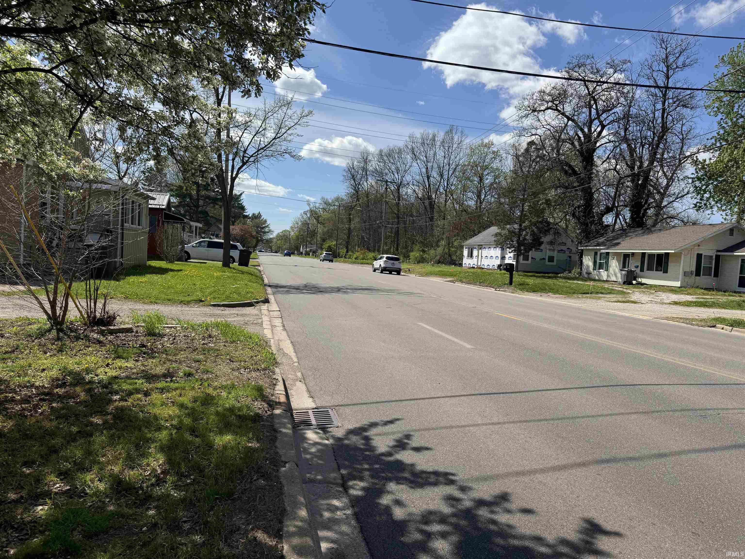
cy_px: 280
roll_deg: -2.9
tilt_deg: -2.7
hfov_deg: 71.6
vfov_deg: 56.8
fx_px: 517
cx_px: 372
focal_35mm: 24
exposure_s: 1/5348
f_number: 1.78
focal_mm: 6.76
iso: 80
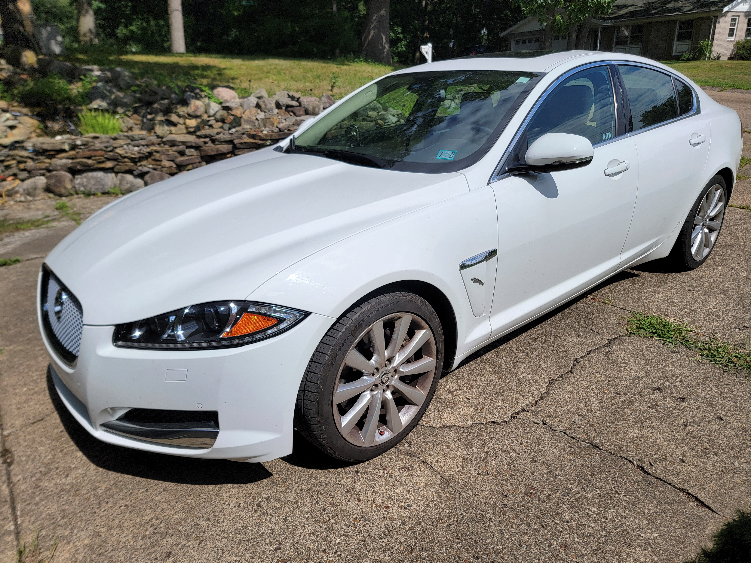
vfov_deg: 56.8
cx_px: 376
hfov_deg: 71.6
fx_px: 521
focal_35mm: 24
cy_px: 282
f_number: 1.8
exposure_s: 1/2524
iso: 16
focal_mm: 6.7
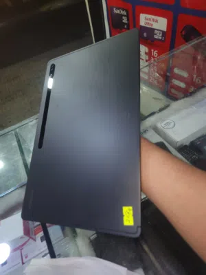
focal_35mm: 23
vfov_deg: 73.9
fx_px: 182
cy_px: 138
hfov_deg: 58.9
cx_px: 103
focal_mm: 5.4
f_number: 1.8
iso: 100
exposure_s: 1/24
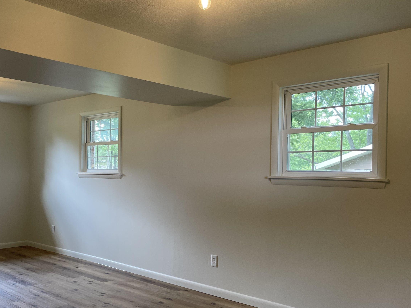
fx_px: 416
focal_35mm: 35
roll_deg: -0.1
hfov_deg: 52.1
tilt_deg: +2.0
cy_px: 179
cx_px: 154
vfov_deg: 40.6
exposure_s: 1/120
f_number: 1.6
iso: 125
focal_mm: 4.2
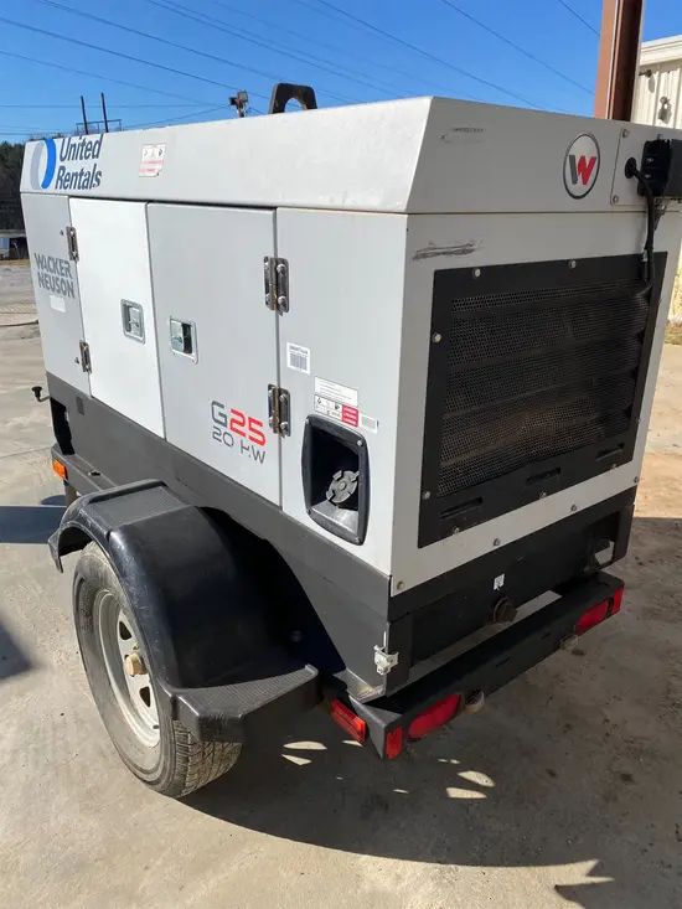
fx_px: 683
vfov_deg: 67.3
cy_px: 454
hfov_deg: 53.1
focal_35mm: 26
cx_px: 341
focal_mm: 4.25
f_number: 1.8
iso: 32
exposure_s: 1/3846
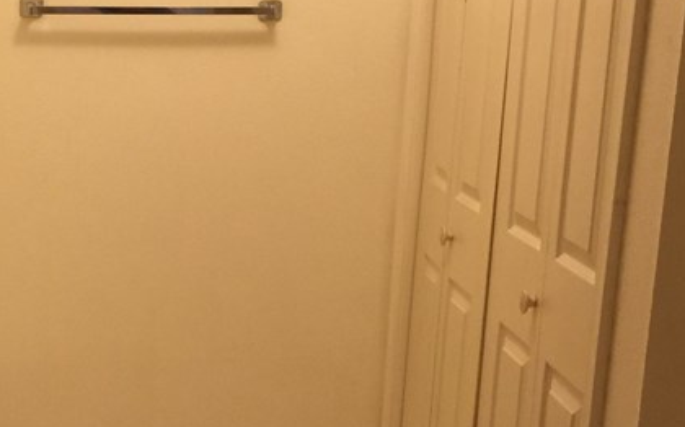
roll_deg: -2.7
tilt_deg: -12.1
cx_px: 75
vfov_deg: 17.2
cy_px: 342
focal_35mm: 75
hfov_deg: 26.6
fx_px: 1399
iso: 64
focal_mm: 4.15
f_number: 2.2
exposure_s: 1/15
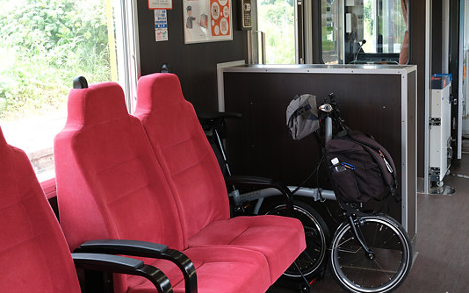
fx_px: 563
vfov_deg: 29.1
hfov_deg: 44.5
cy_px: 104
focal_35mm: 44
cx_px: 318
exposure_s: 1/30
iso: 250
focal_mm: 19.9
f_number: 7.1
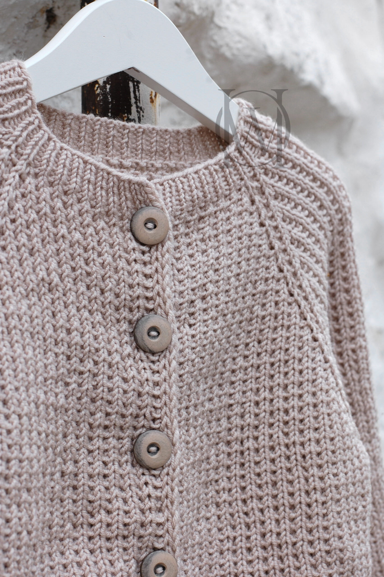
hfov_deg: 18.1
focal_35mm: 75
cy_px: 288
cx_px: 192
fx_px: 1202
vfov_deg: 27.0
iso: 200
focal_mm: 50
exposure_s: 1/200
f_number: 7.1
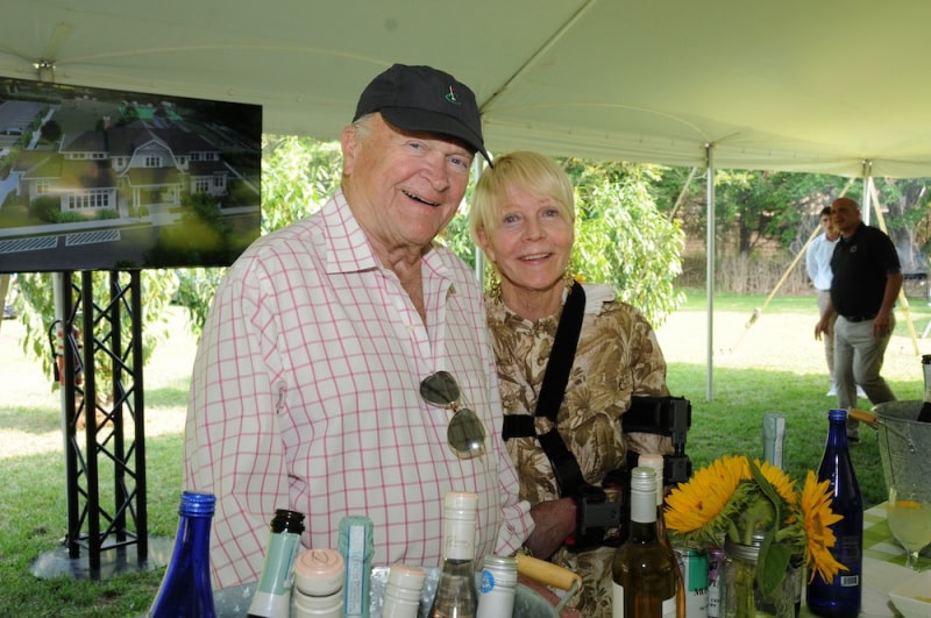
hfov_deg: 53.2
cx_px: 466
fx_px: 930
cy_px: 309
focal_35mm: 36
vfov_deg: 36.8
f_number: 9
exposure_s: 1/80
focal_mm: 24
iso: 500
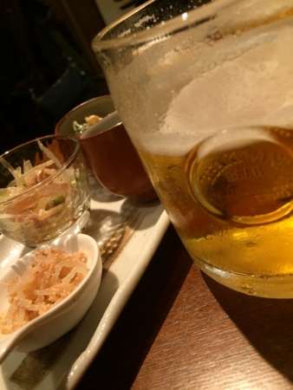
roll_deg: +28.8
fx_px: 327
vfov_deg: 61.6
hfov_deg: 48.3
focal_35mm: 29
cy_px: 195
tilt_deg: -28.0
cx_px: 146
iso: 250
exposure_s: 1/33
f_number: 2.2
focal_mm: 4.15
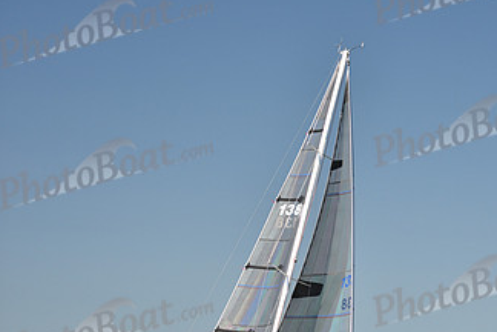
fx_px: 2347
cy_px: 229
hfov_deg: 12.1
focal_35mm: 170
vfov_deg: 8.1
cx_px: 294
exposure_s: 1/1250
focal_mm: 95
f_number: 2.8
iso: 250
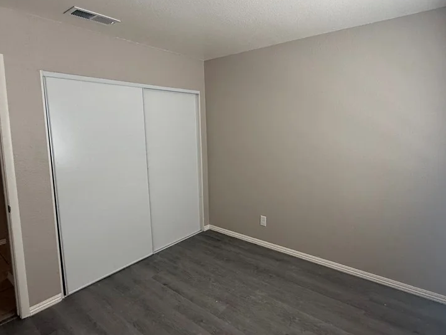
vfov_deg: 65.8
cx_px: 247
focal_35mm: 20
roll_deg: +1.1
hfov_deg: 81.5
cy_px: 151
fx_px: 258
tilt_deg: -4.2
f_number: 2.2
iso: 100
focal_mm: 2.22
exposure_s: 1/99
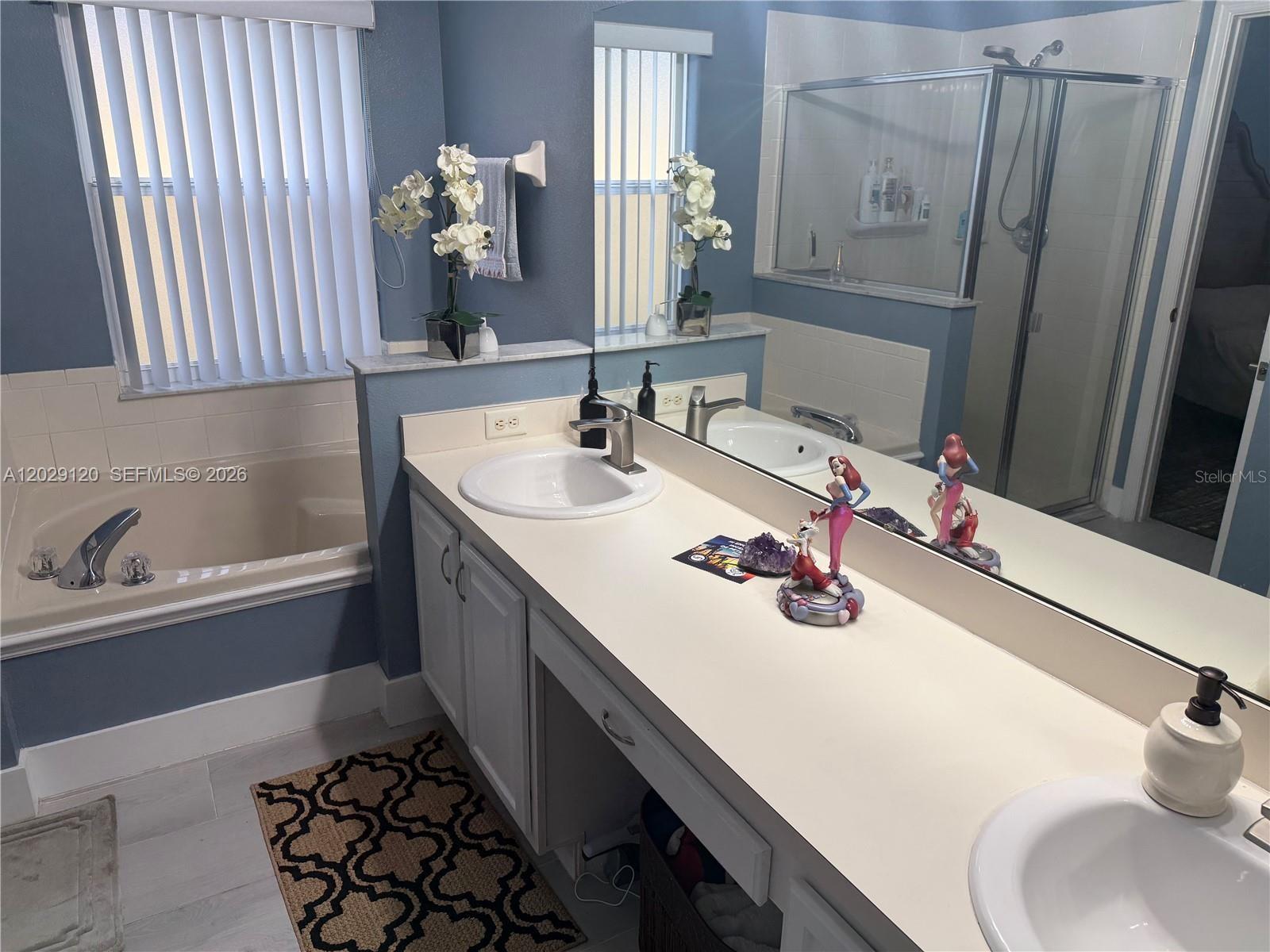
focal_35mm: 24
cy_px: 476
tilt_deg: -19.0
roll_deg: -0.5
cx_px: 635
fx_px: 881
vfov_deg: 56.8
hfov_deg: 71.6
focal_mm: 6.76
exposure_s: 1/120
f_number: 1.78
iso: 80
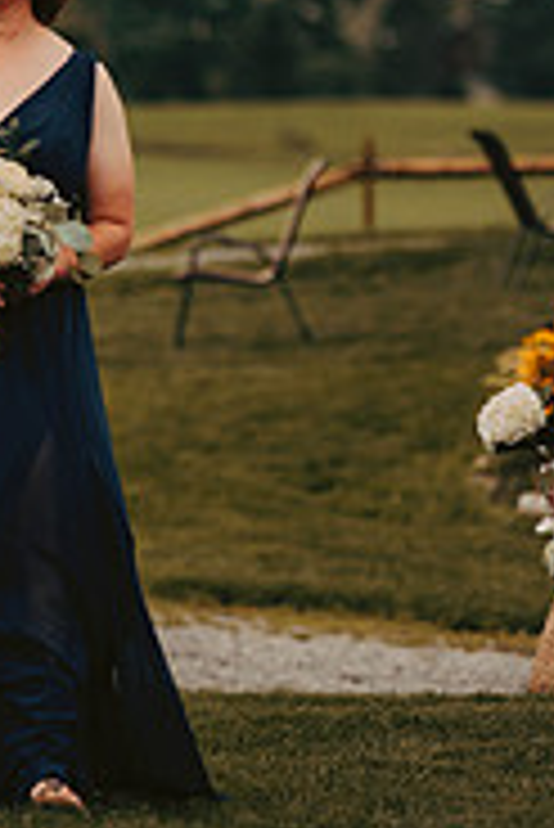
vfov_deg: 5.8
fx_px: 8156
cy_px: 194
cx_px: -41
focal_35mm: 354
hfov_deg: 3.9
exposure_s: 1/2500
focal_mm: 145
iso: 200
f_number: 2.8
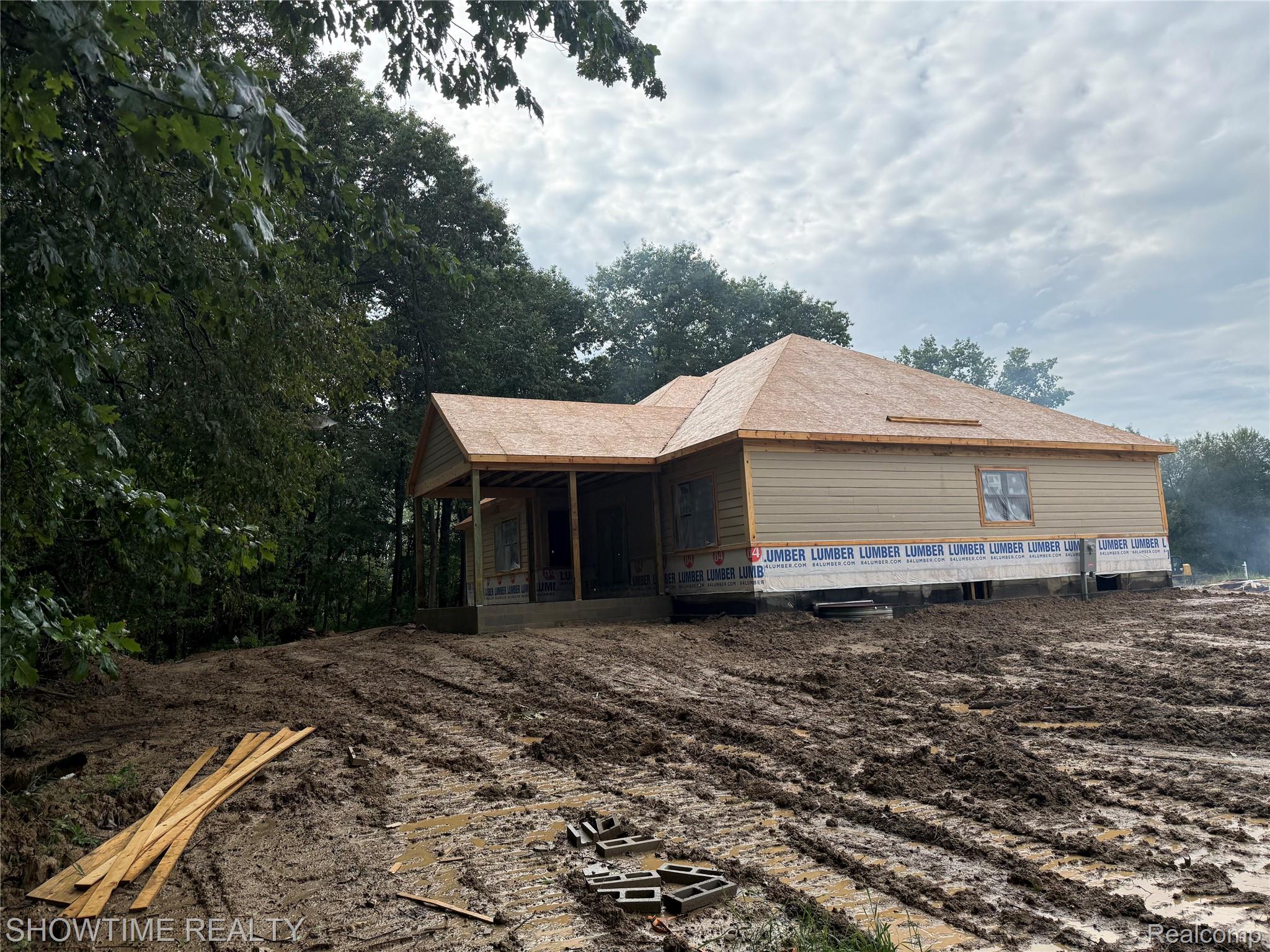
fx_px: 881
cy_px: 476
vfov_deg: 56.8
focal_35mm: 24
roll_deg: +3.4
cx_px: 635
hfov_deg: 71.6
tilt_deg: +8.1
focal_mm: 6.76
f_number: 1.78
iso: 100
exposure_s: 1/4673
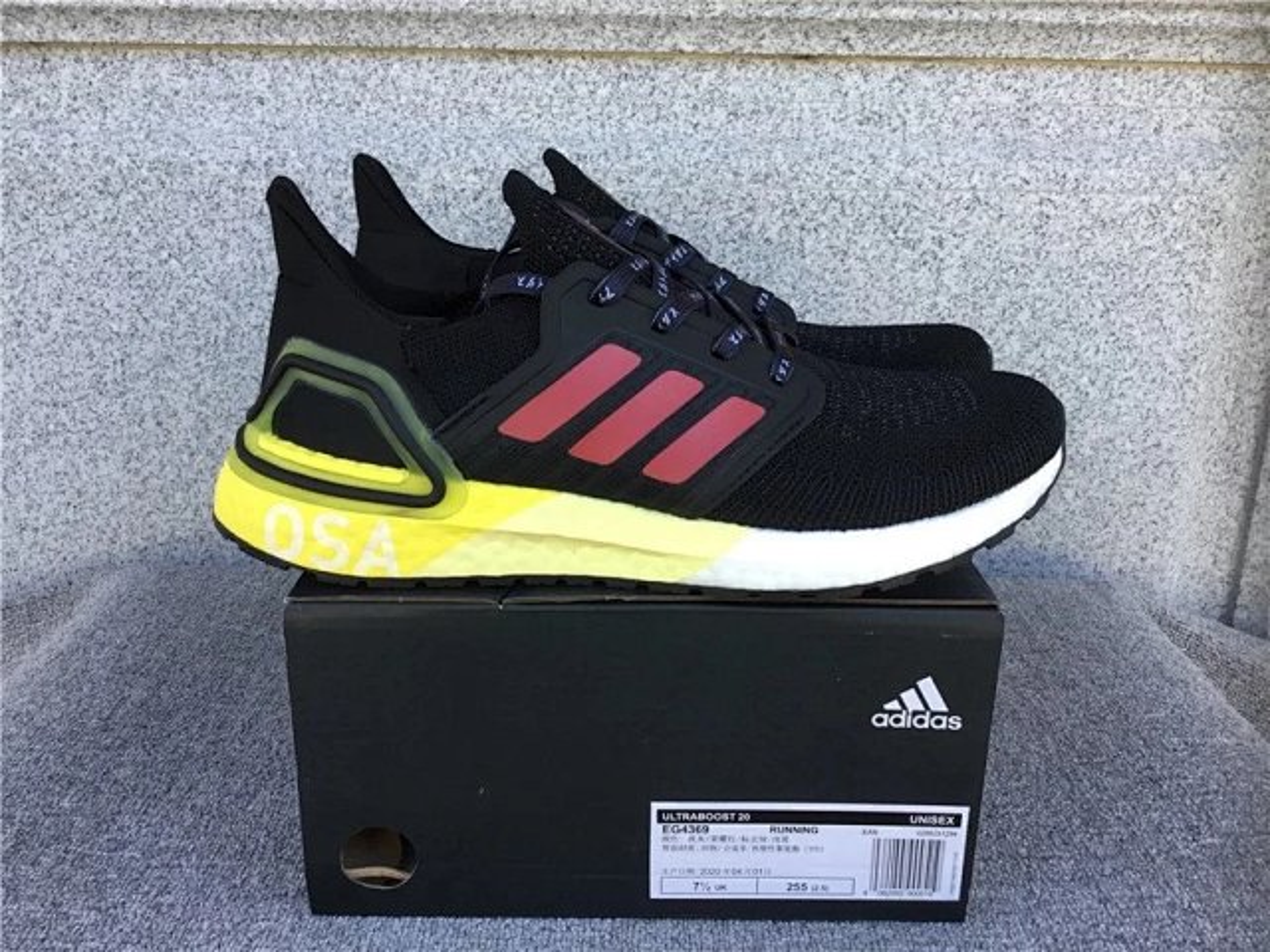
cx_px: 635
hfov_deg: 58.4
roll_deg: -0.5
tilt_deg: -18.0
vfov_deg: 45.4
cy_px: 476
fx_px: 1137
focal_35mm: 31
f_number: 2.4
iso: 32
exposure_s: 1/100
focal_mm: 3.3
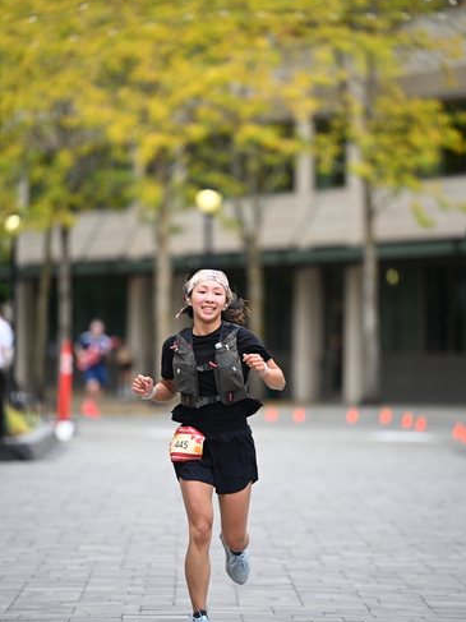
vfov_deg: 9.3
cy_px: 313
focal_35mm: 212
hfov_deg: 7.0
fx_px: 3807
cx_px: 233
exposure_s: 1/2000
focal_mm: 195
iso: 640
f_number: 2.8
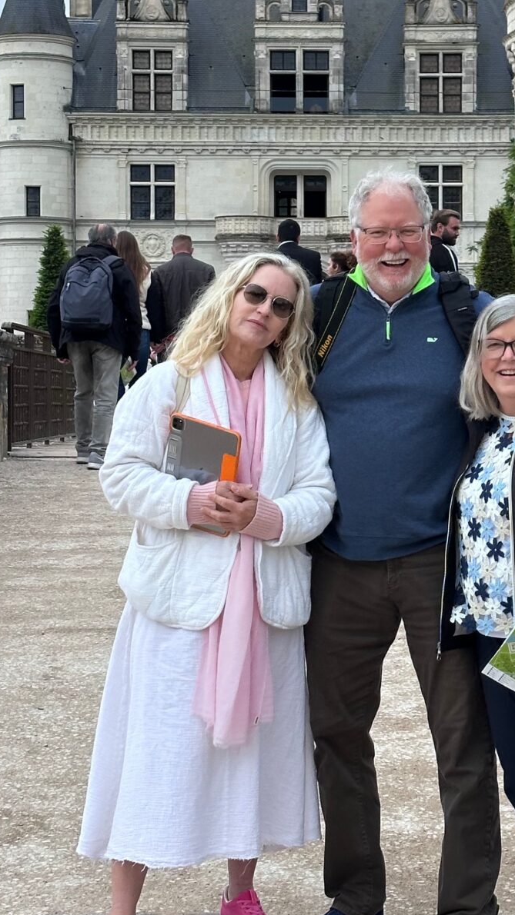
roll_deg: -1.1
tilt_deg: -0.7
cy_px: 356
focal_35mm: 90
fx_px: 2186
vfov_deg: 23.6
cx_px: 411
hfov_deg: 13.4
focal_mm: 6.86
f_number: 1.78
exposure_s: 1/1639
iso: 64
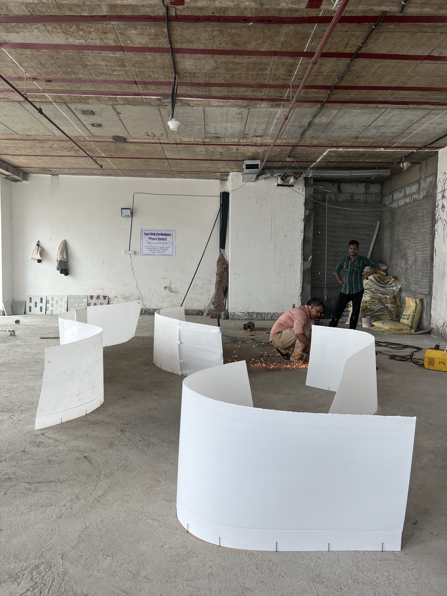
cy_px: 298
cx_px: 224
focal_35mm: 26
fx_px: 448
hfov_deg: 53.1
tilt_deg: -2.5
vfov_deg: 67.3
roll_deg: +0.4
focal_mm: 5.7
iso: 32
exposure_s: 1/121
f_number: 1.5
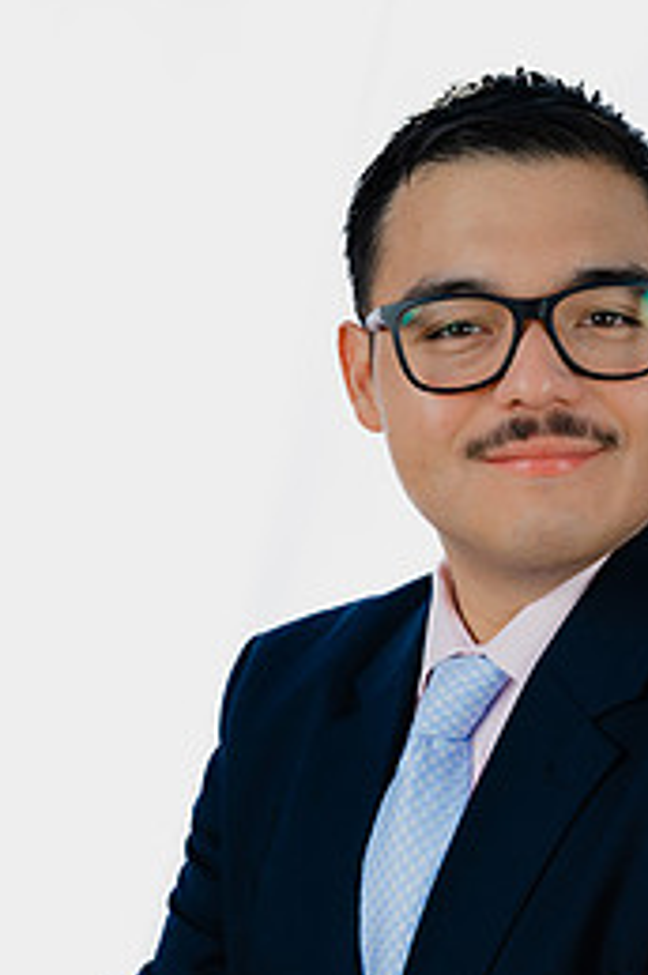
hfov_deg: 15.5
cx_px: 535
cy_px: 644
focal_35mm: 87
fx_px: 2355
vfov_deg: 23.3
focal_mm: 50
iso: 100
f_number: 6.3
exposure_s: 1/200
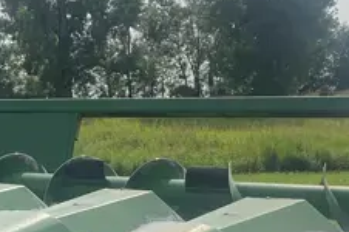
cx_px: 124
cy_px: 305
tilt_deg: -10.1
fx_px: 1113
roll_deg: +1.6
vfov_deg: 11.6
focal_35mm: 115
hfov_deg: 17.8
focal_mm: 4.2
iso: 32
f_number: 1.6
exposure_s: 1/3610
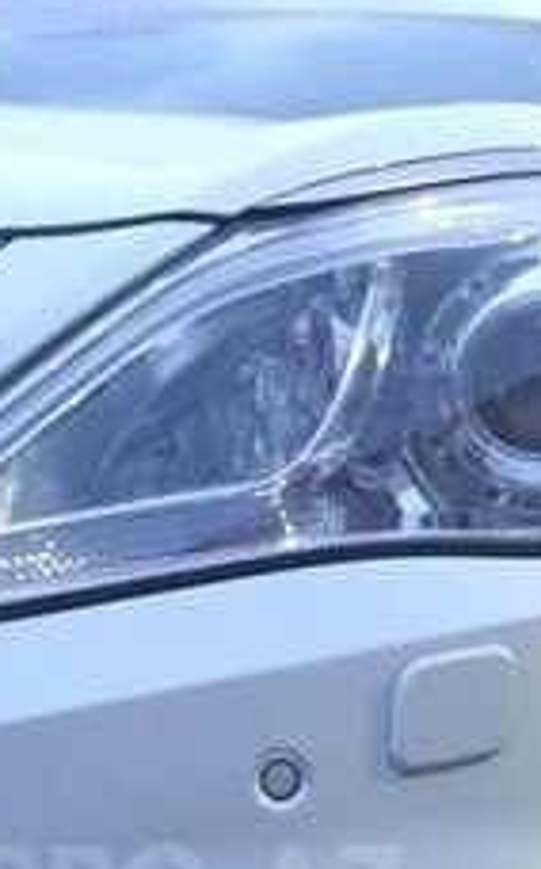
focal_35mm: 67
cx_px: 110
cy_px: 888
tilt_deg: -14.7
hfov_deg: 19.2
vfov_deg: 28.6
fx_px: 1585
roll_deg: -6.4
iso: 250
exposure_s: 1/25
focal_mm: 4.15
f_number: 2.2
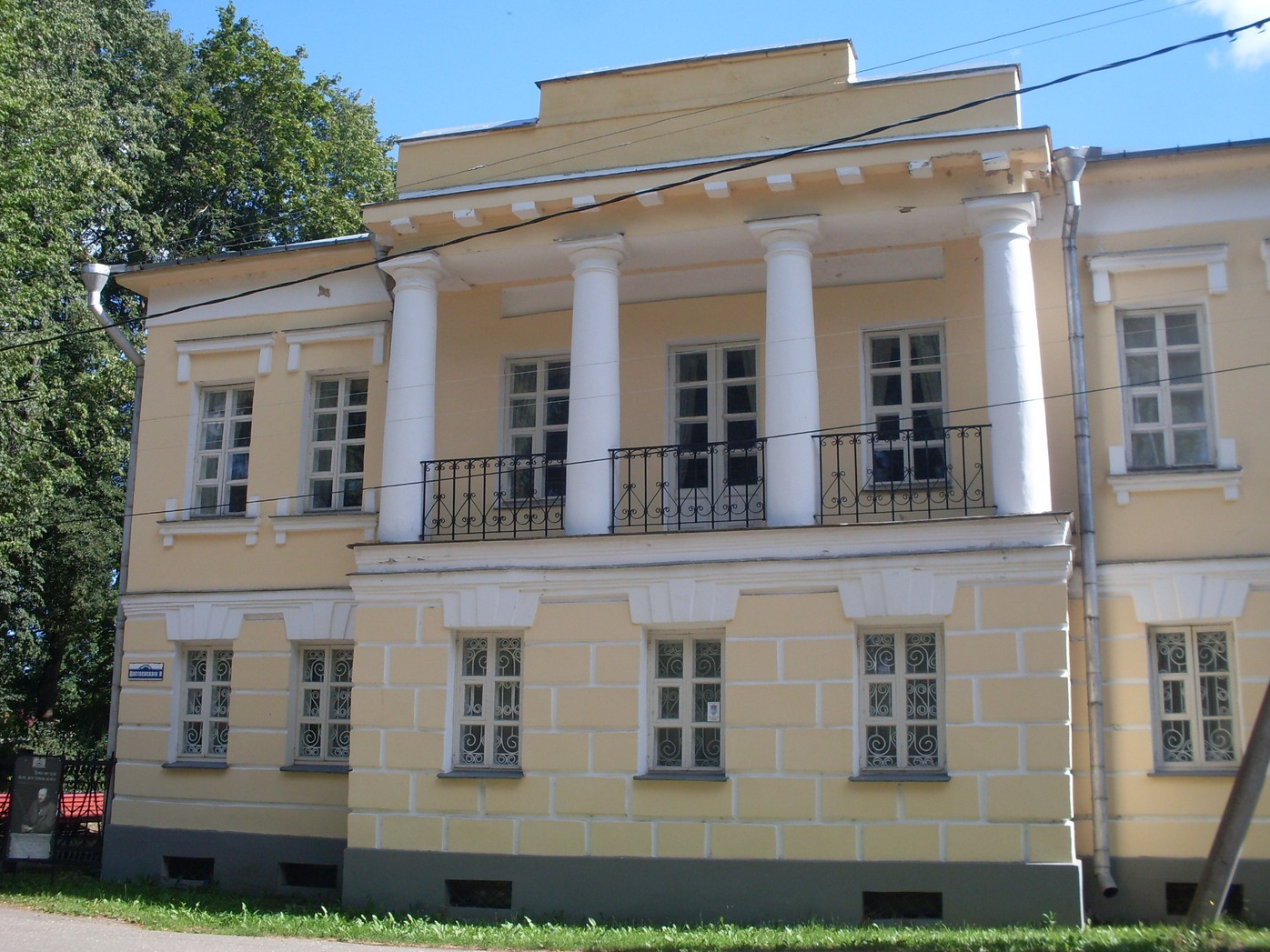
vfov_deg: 36.8
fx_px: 1431
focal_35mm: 39
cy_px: 468
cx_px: 632
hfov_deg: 47.9
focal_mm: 6.3
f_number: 8.4
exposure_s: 1/125
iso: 80
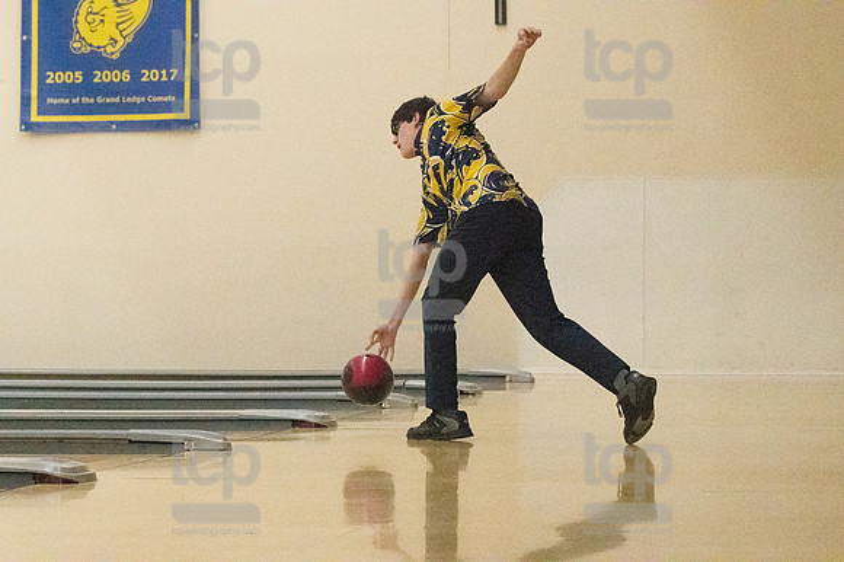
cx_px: 422
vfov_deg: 10.6
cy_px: 281
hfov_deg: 15.9
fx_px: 3022
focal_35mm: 129
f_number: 4.5
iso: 10000
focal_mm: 86
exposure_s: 1/1250
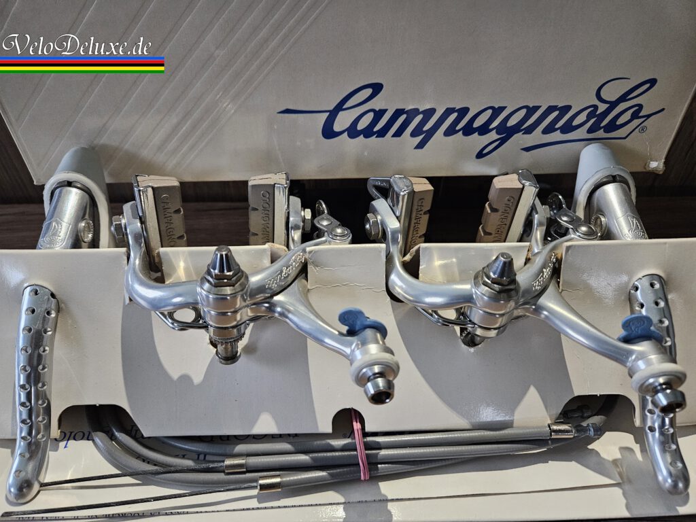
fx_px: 462
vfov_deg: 58.9
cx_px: 348
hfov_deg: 73.9
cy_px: 261
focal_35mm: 23
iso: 640
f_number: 1.8
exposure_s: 1/33
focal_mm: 5.4
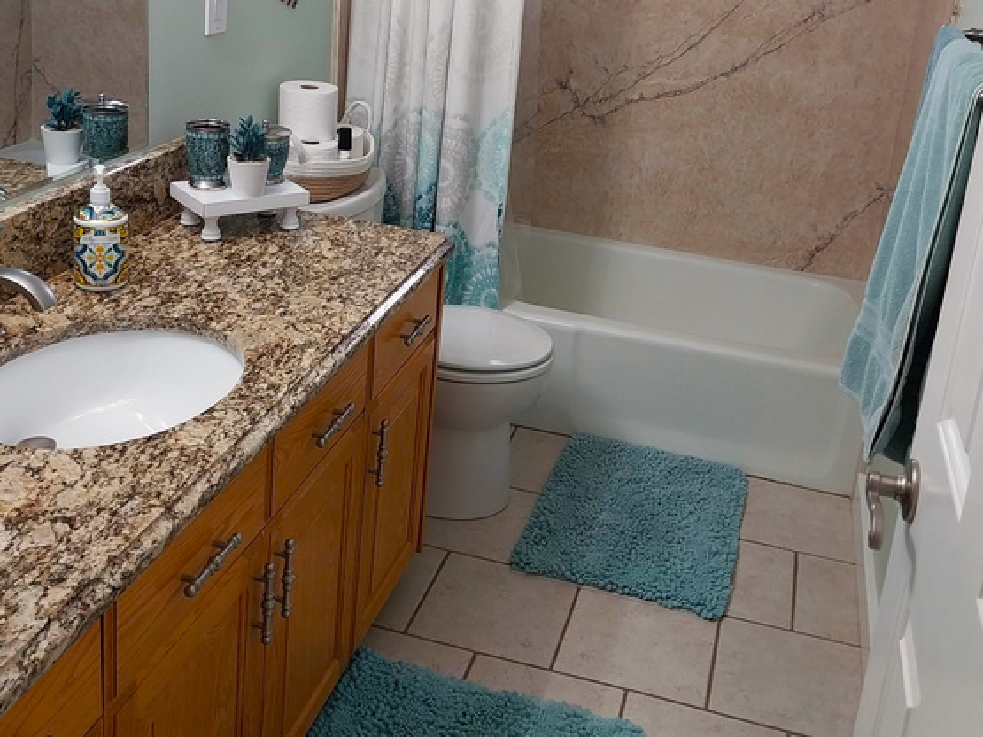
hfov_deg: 51.4
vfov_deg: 38.4
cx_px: 498
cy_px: 163
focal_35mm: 36
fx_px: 1022
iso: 160
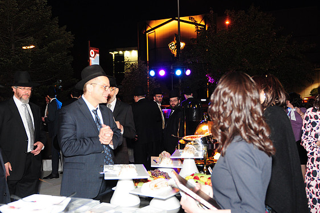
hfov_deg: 51.9
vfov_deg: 35.9
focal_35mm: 37
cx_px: 156
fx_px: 329
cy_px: 106
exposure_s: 1/60
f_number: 2.8
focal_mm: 24
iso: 800
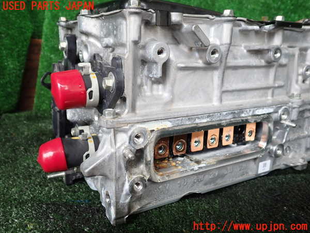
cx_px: 155
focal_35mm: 30
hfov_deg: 60.0
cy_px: 116
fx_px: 269
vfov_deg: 46.8
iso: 100
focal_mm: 5.4
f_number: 2.3
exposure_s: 1/100
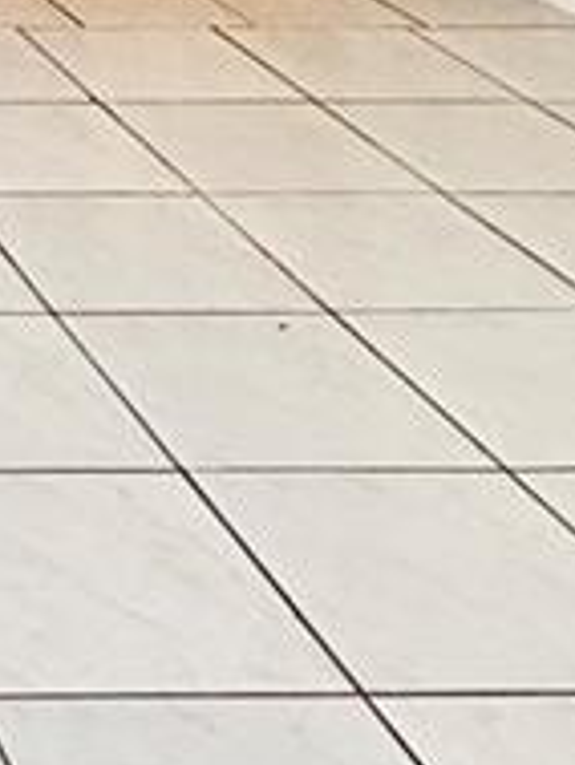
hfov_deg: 13.4
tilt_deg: +4.5
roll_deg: -0.2
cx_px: -684
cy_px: -769
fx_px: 1969
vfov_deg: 16.6
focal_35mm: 89
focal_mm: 2.22
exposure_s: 1/120
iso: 160
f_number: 2.2
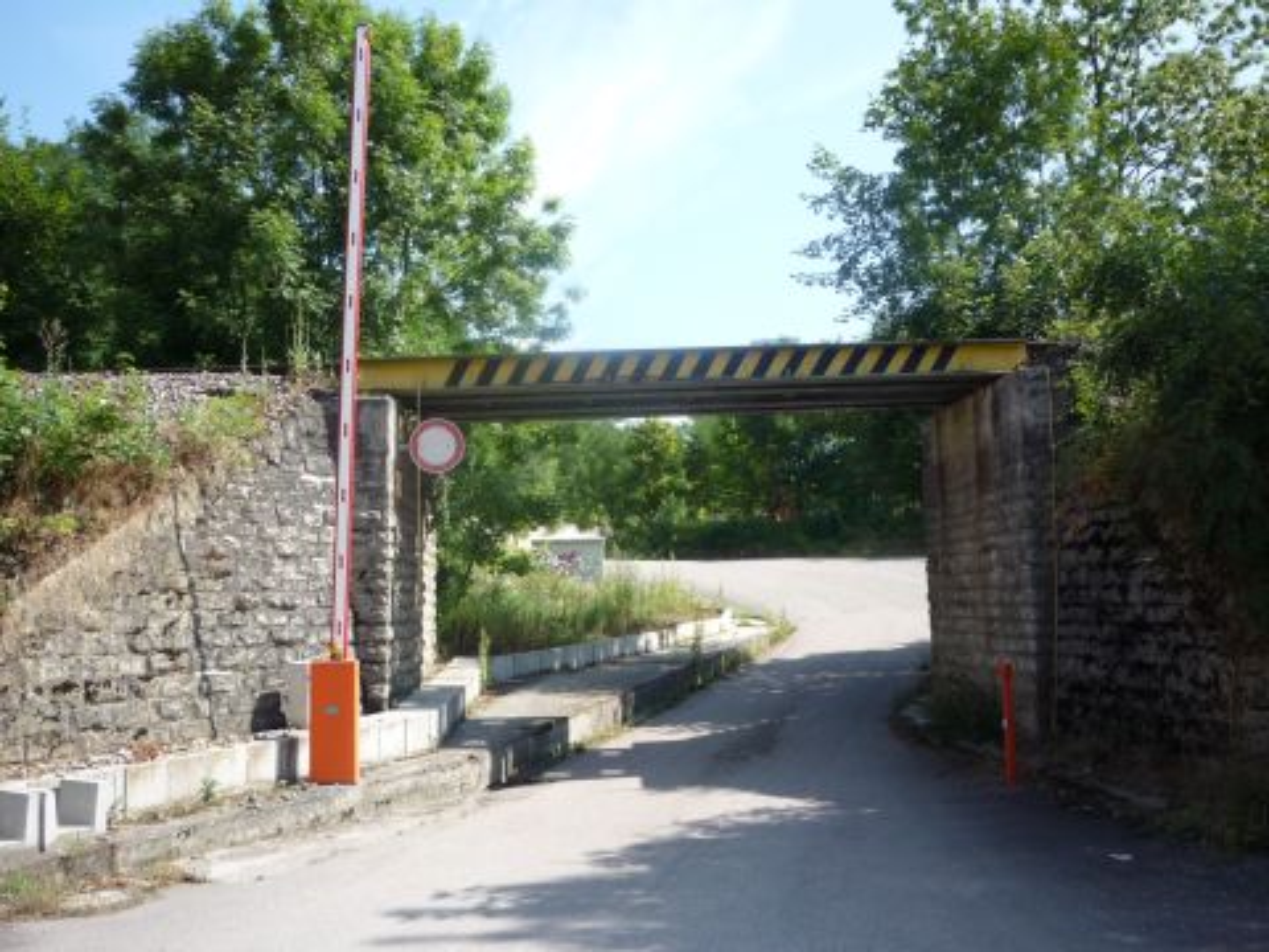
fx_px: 1173
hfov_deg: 56.8
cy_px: 476
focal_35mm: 32
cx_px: 634
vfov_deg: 44.2
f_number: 4
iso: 100
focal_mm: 5.2
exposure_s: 1/320
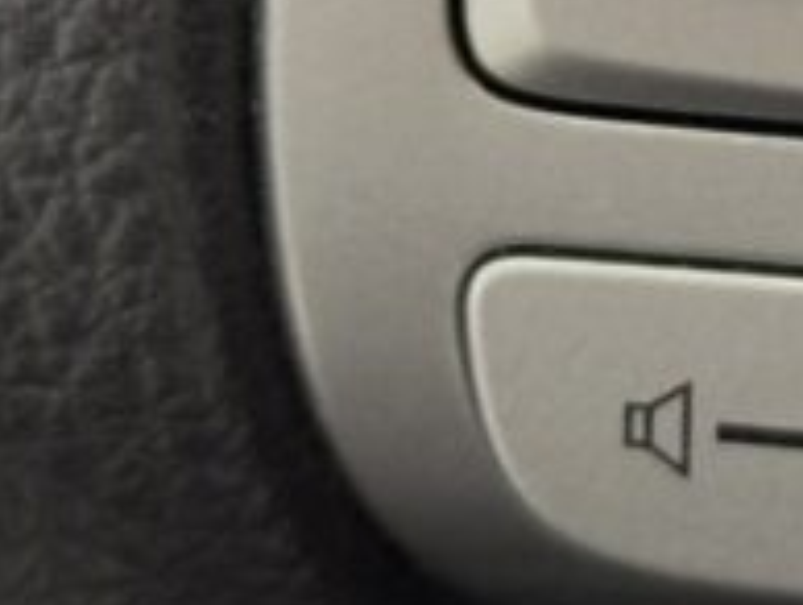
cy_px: -365
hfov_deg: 7.7
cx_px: 1217
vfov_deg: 5.8
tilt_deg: -38.7
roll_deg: -1.0
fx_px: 5876
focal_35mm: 253
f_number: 1.78
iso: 200
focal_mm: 6.76
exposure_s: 1/33
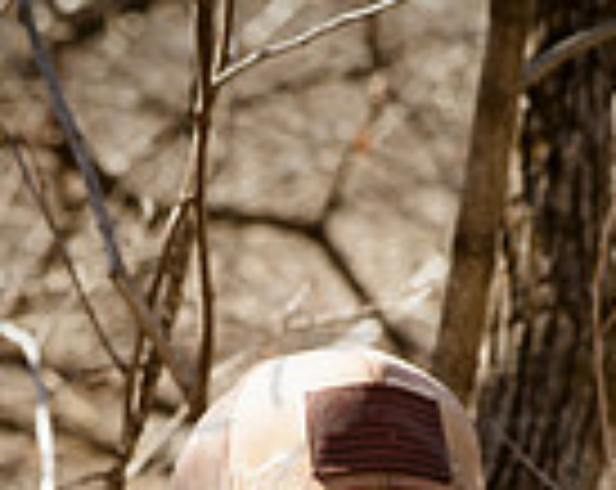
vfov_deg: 4.1
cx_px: 387
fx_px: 6749
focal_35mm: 371
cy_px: 931
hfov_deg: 5.2
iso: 800
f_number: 10
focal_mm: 120
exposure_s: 1/320
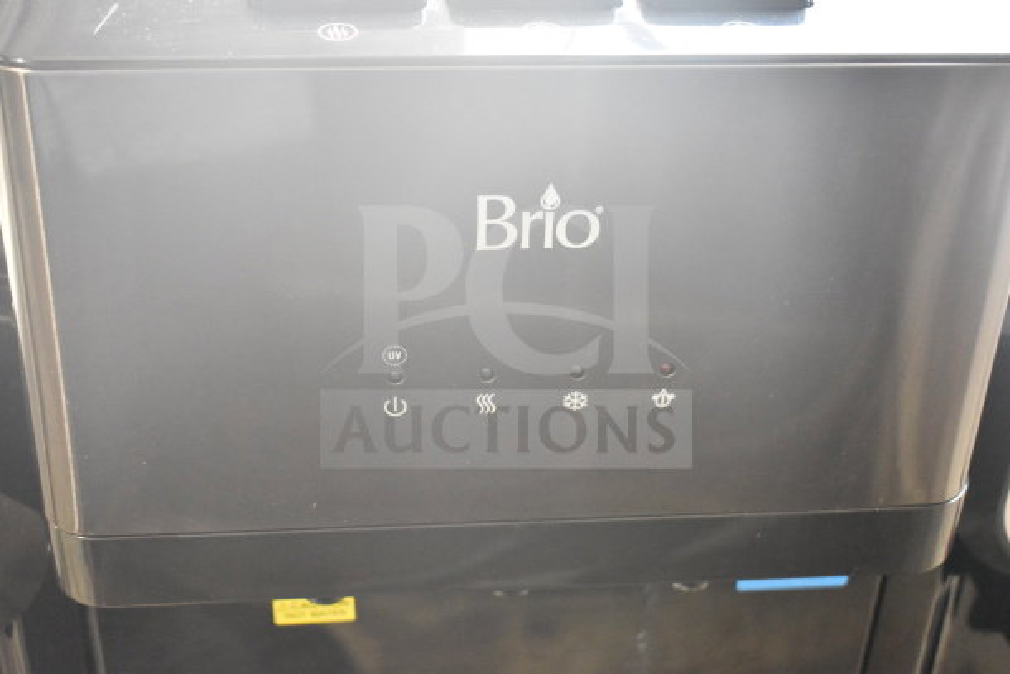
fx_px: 1515
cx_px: 505
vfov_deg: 25.1
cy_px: 337
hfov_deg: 36.9
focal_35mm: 54
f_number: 5
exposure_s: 1/100
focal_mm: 36
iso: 6400
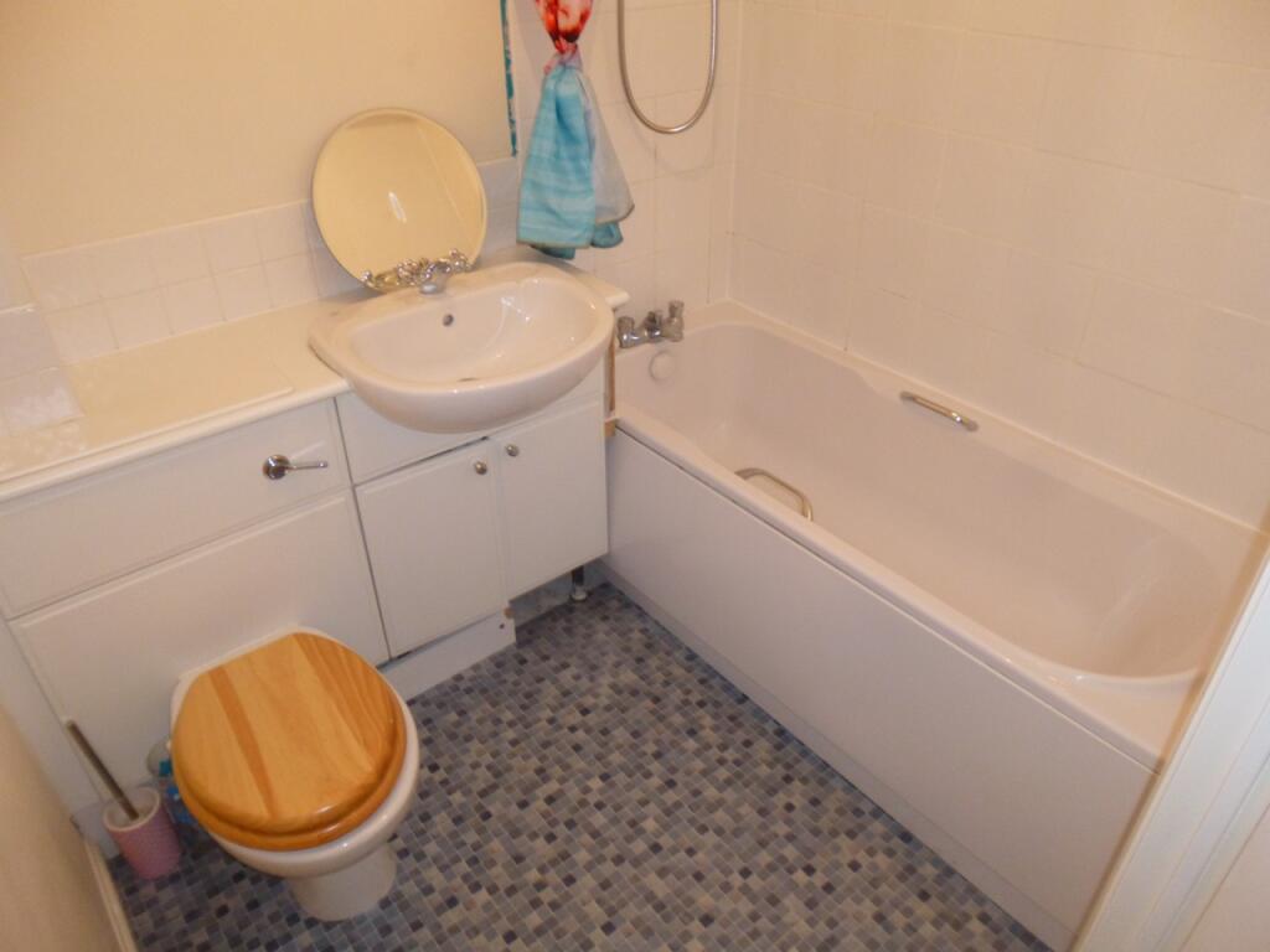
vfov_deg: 56.8
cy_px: 476
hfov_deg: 71.6
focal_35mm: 24
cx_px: 635
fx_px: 881
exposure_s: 1/60
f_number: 2.8
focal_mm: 4.3
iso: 320
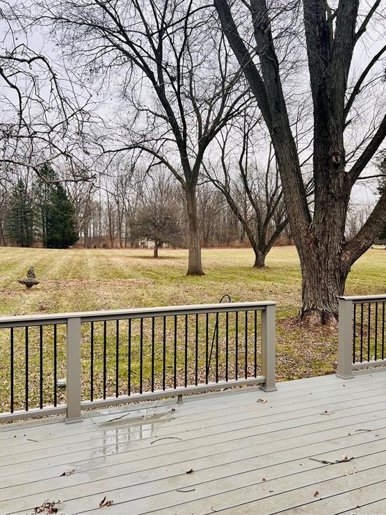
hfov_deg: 51.4
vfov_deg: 65.3
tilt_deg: -0.1
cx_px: 192
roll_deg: +0.5
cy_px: 255
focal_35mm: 27
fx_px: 401
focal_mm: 5.7
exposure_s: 1/909
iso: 50
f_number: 1.5
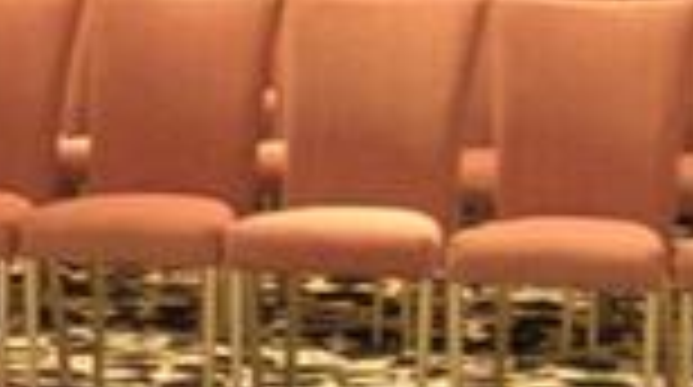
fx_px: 3137
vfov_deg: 7.0
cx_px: -324
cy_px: 43
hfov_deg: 12.1
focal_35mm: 171
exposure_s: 1/5.9
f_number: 2.8
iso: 200
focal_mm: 5.4
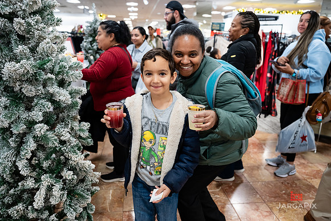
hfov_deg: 69.1
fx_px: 241
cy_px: 110
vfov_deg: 49.3
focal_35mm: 26
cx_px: 166
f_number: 3.2
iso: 1000
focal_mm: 26
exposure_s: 1/100
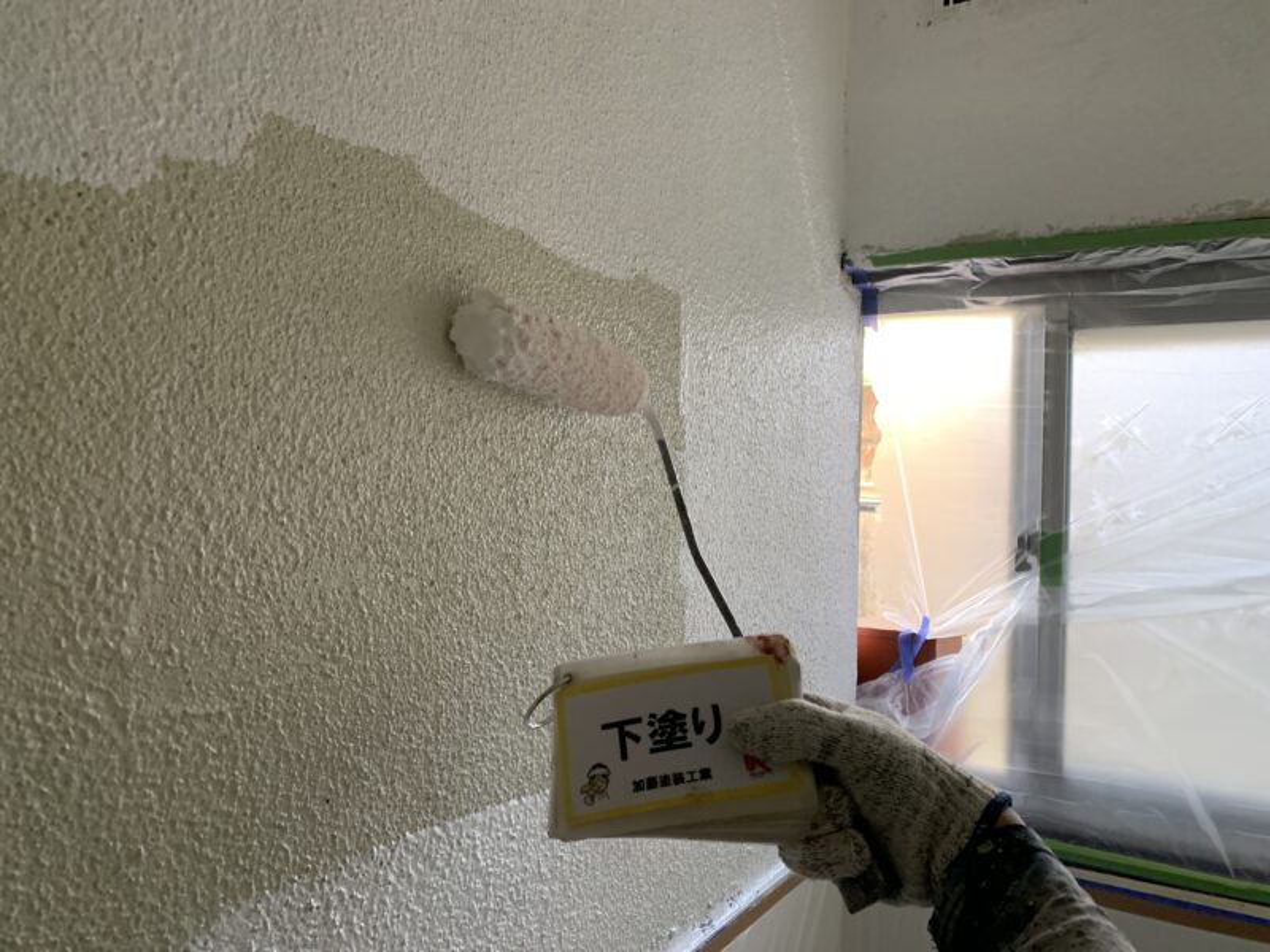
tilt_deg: +0.2
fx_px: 954
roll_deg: -1.5
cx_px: 635
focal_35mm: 26
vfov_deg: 53.1
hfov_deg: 67.3
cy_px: 476
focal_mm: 4.25
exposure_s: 1/60
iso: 200
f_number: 1.8
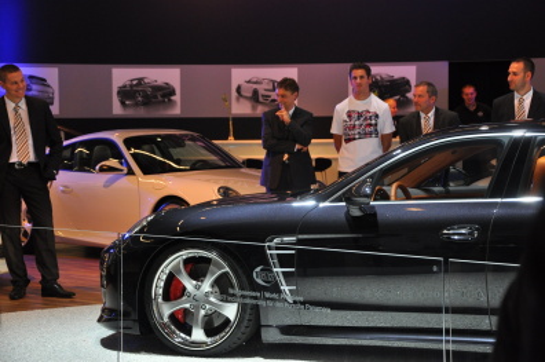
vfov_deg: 14.7
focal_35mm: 93
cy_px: 181
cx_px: 272
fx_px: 1406
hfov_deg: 21.9
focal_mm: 62
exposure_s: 1/60
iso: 800
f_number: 5.3
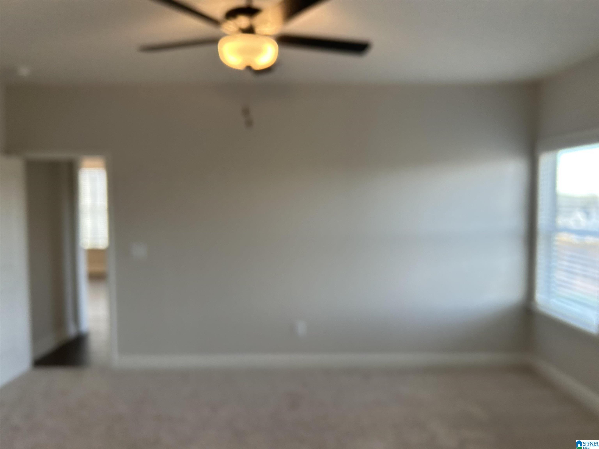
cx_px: 300
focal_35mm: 26
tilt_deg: -2.7
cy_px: 224
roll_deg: -0.6
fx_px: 450
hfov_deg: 67.3
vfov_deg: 53.1
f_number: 1.5
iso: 80
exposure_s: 1/120
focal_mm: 5.7
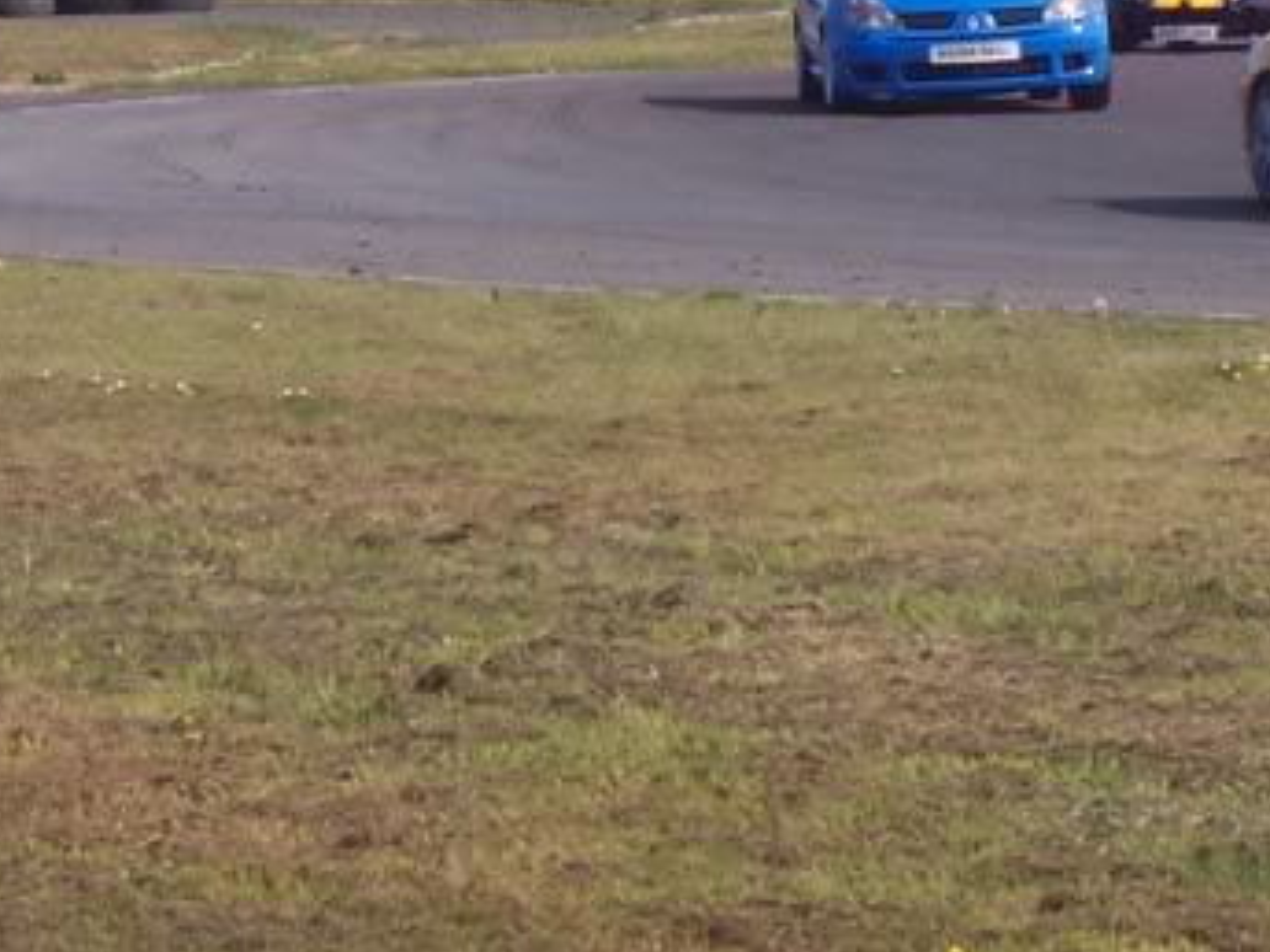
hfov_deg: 7.7
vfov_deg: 5.7
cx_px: 1122
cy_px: -59
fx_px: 9466
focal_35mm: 258
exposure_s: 1/250
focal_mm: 16.8
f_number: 9.5
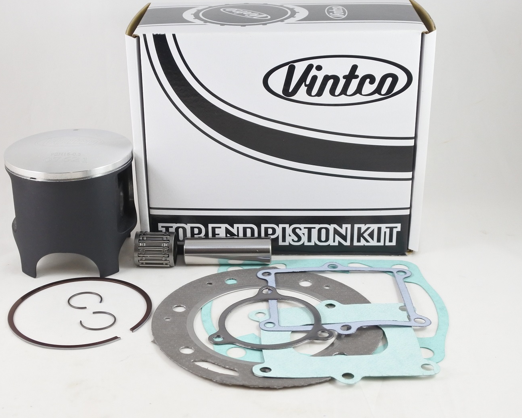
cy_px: 208
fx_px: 742
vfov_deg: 31.5
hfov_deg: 38.8
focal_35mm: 48
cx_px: 249
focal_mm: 15.7
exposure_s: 1/125
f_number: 4.2
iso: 640
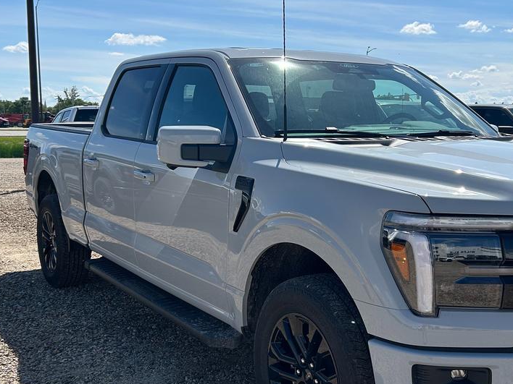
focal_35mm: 47
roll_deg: -0.5
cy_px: 191
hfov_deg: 40.1
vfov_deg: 30.9
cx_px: 325
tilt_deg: -6.7
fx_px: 697
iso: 50
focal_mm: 5.7
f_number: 1.5
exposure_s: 1/6211
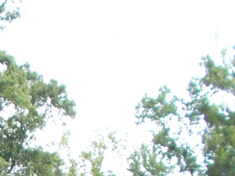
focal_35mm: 127
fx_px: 862
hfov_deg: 13.6
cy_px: 332
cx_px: -216
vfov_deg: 10.8
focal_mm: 5.3
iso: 80
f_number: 3.4
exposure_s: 1/160
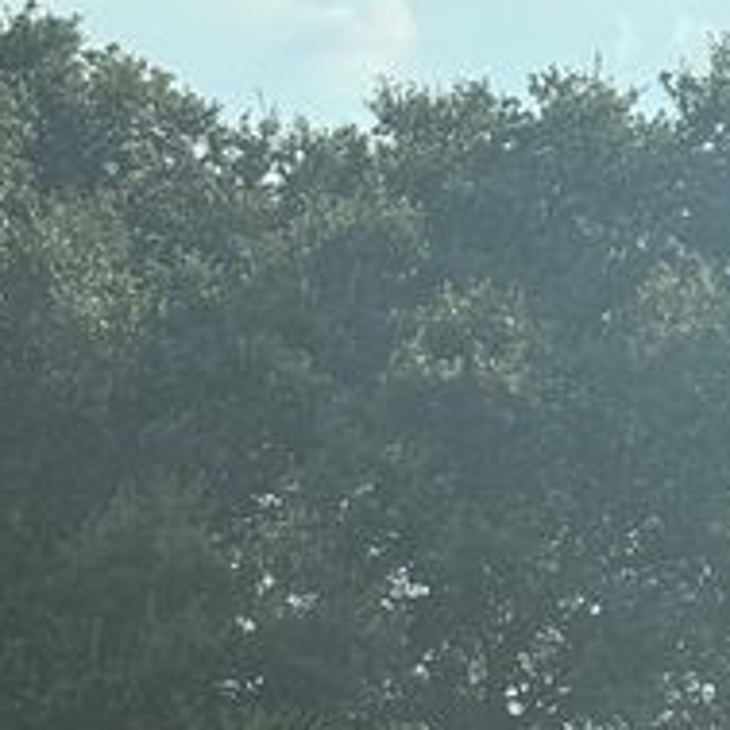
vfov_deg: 11.1
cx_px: 950
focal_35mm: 150
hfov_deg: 11.3
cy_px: 1165
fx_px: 3579
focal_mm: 6.76
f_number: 1.78
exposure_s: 1/5208
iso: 100
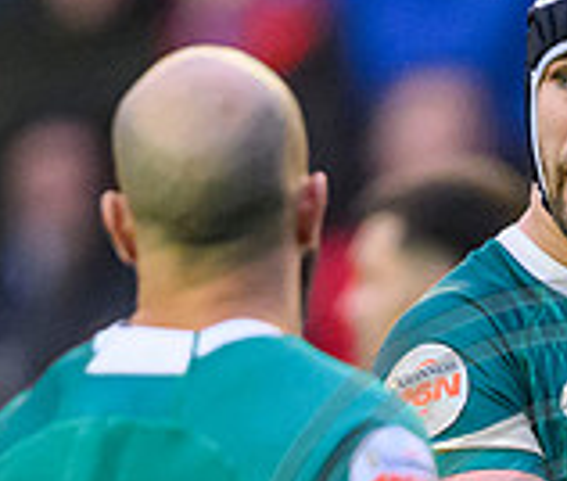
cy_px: 938
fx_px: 44896
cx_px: 713
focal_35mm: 2613
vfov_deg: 0.6
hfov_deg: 0.7
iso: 6400
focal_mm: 400
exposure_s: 1/2500
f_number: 2.8
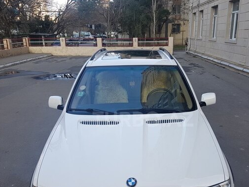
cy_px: 119
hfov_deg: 53.7
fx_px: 245
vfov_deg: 41.4
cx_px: 143
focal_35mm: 34
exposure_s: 1/414
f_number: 1.7
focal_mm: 4.2
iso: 40
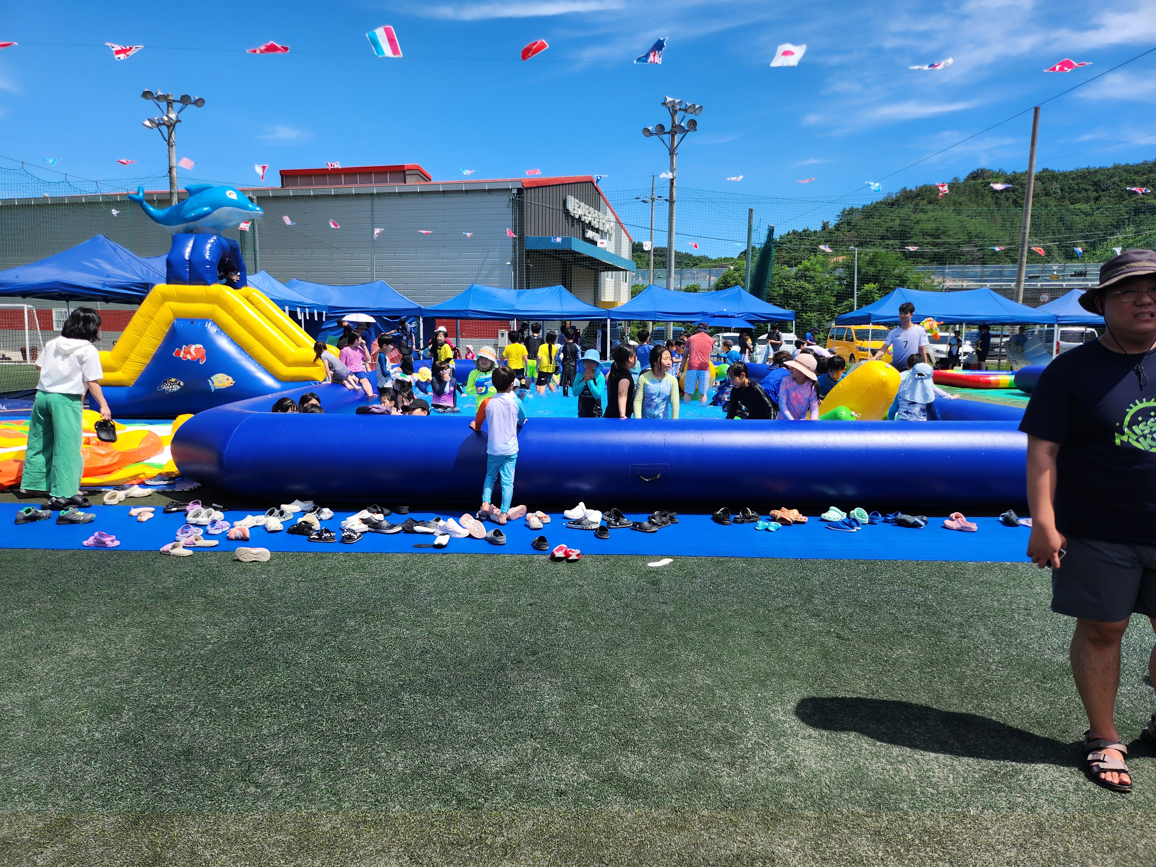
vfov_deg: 56.8
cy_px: 434
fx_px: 801
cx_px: 578
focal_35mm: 24
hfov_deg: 71.6
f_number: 1.8
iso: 50
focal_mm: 5
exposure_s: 1/2470
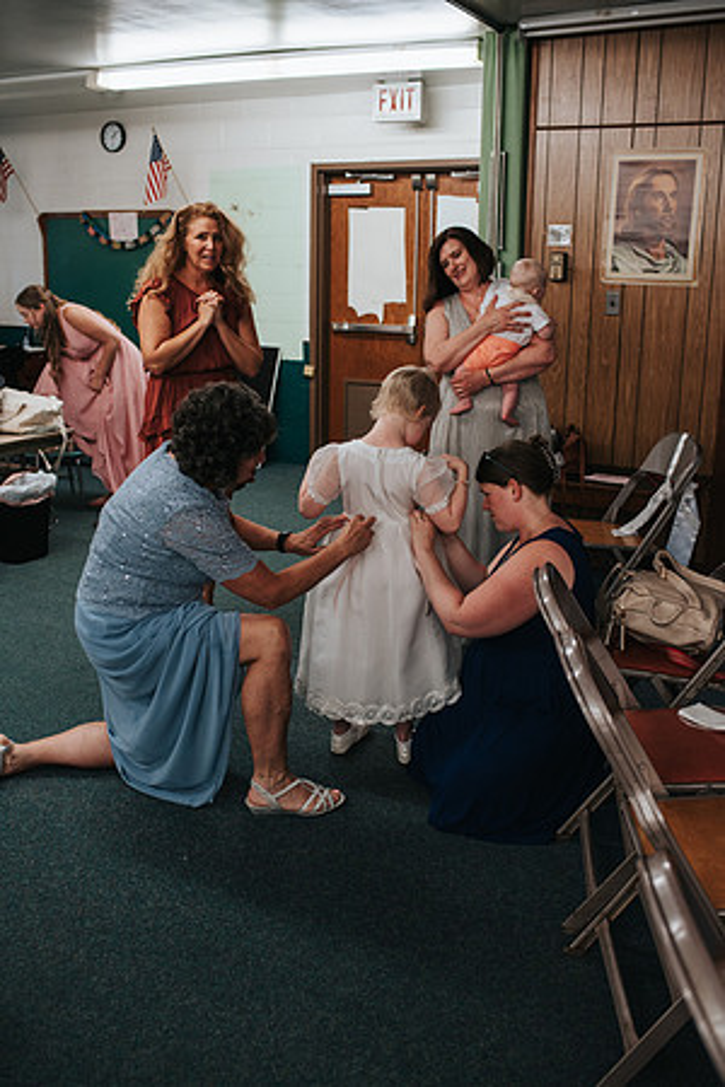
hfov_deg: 37.9
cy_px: 544
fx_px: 1057
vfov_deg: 54.4
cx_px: 362
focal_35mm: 35
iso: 1000
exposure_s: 1/125
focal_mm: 35
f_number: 3.2
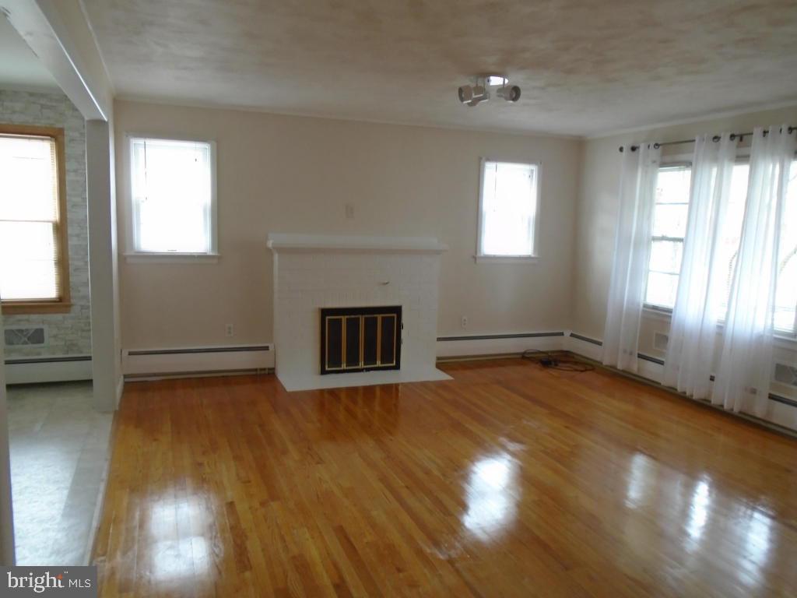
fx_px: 599
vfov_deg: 53.1
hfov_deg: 67.3
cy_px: 299
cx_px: 398
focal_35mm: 26
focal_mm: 4.6
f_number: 3.2
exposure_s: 1/30
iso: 160
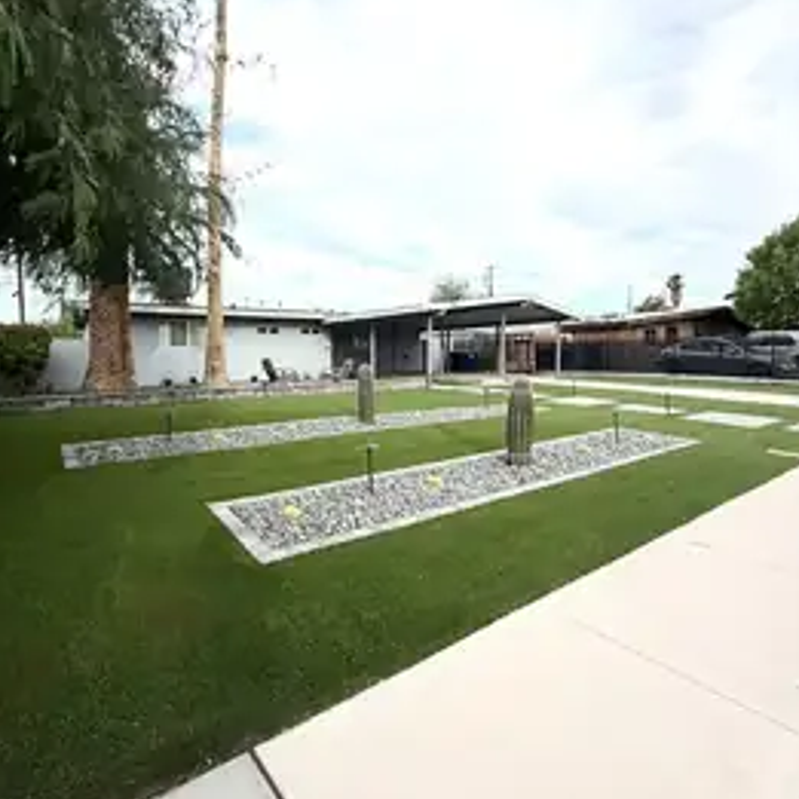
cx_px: 392
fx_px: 496
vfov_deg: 77.6
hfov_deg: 77.7
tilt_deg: -3.0
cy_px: 377
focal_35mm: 19
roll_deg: +1.0
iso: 40
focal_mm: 2.22
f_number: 2.2
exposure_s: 1/751
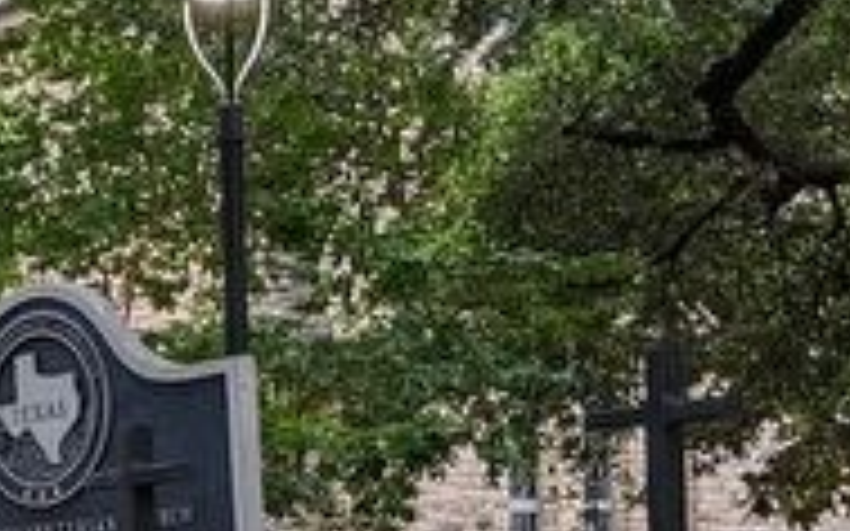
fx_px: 2802
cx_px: -459
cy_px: 684
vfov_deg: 10.6
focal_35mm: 121
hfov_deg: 15.7
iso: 39
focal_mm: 4.38
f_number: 1.73
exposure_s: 1/120
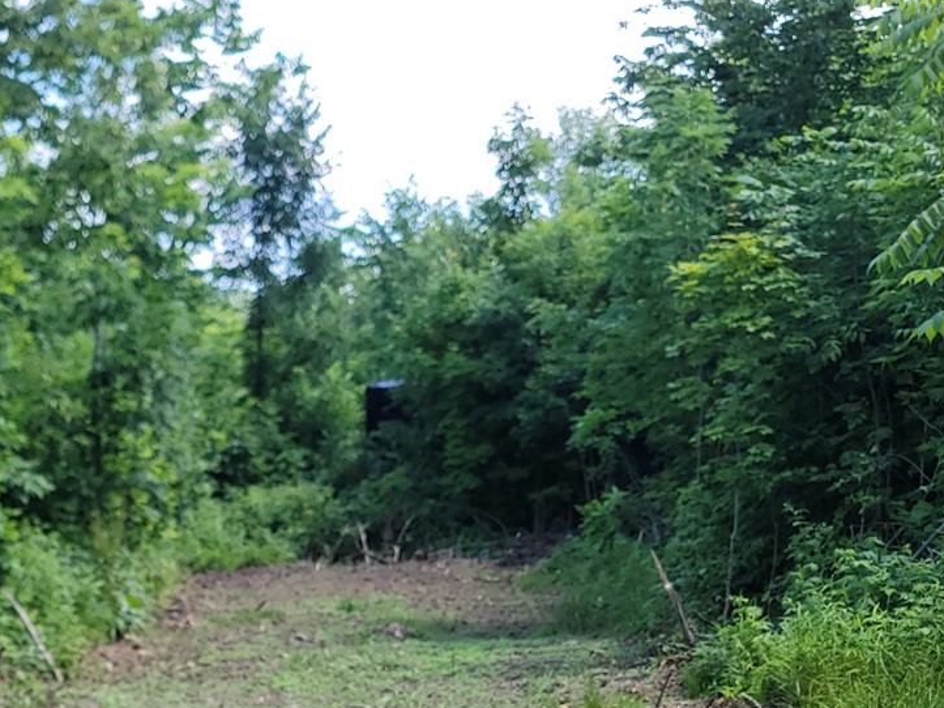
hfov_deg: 28.0
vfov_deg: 20.4
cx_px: 187
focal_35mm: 68
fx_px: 1854
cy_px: 809
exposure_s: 1/202
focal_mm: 6.7
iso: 16
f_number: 1.8
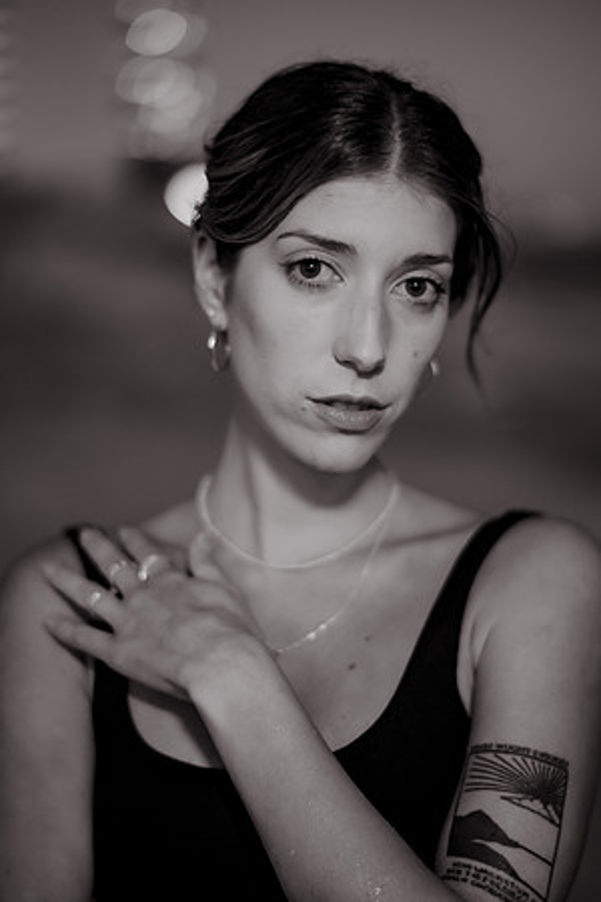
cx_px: 300
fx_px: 1452
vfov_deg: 34.5
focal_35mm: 58
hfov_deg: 23.4
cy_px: 451
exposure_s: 1/40
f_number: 1.8
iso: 1250
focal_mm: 58
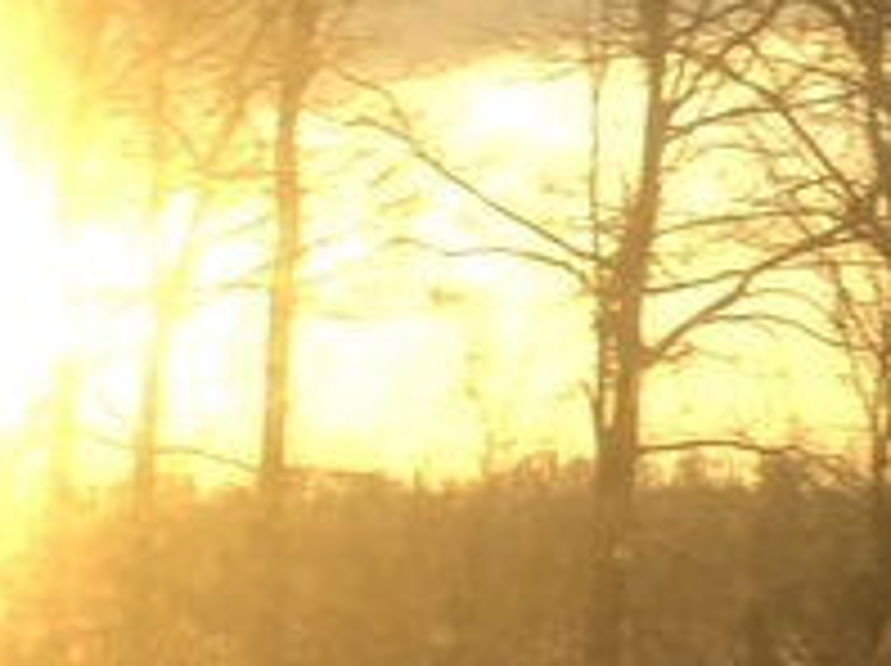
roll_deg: -2.2
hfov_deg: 11.6
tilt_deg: -2.6
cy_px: 774
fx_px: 3728
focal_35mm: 145
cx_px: -1138
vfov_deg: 10.1
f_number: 1.8
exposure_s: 1/298
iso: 20
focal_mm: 3.99
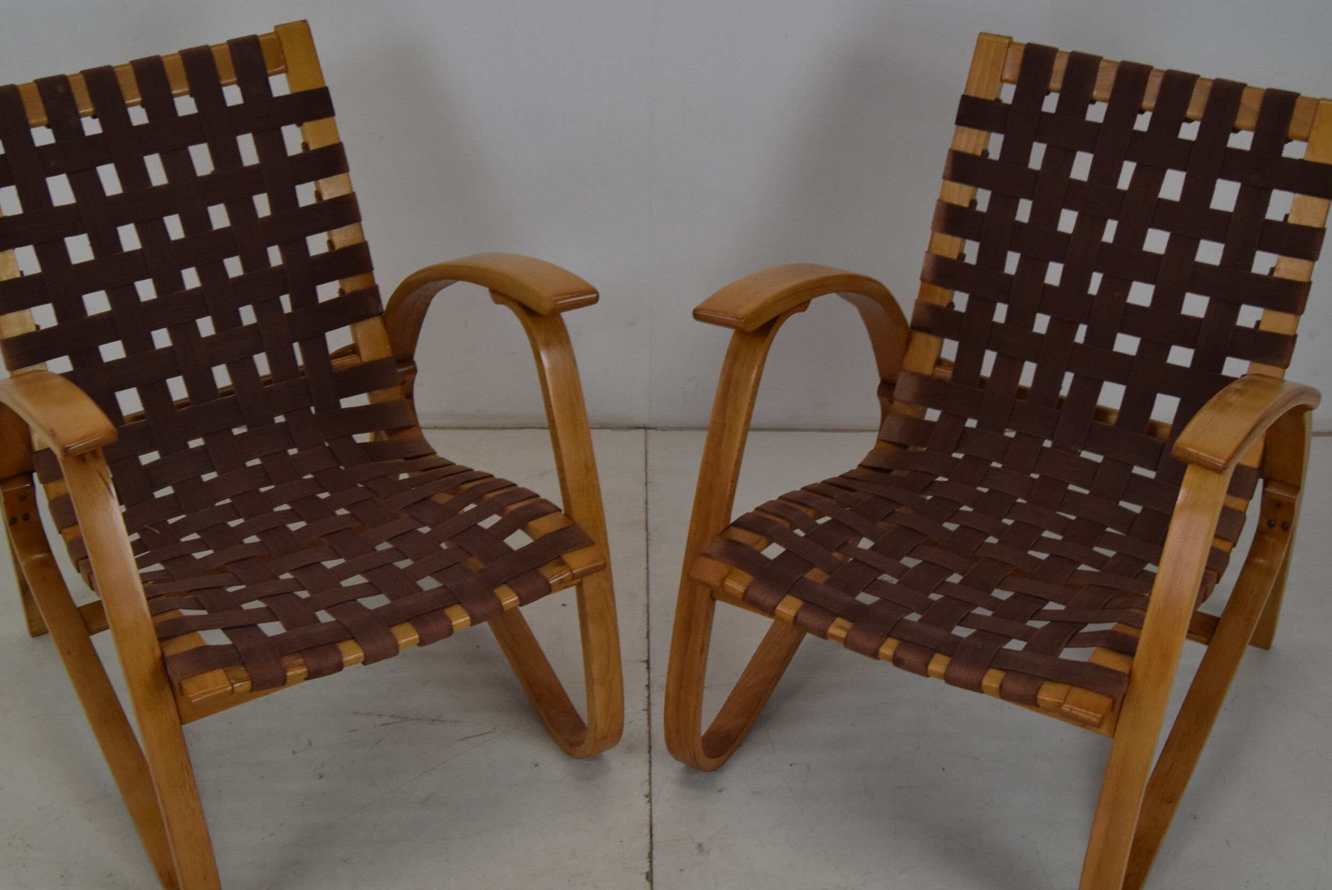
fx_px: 1740
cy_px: 475
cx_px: 647
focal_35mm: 47
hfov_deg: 41.9
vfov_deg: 28.7
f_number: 8
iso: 1600
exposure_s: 1/250
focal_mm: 26
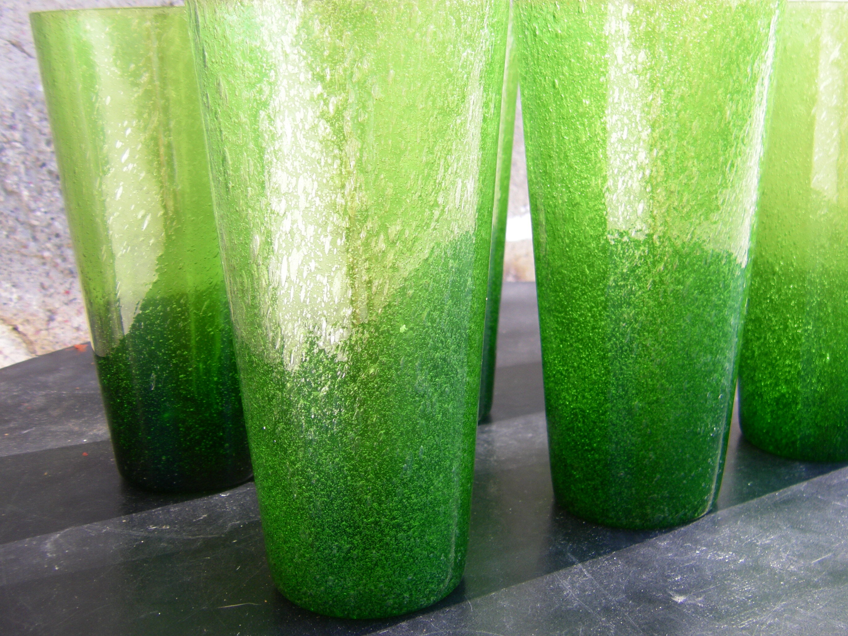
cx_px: 488
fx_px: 1102
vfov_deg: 32.2
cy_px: 340
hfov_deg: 42.0
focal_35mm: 45
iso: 64
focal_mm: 6.3
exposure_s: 1/80
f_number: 3.5
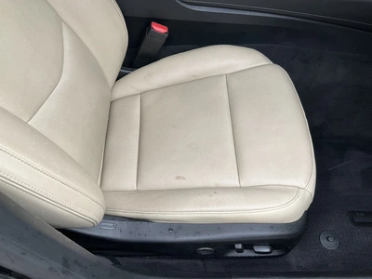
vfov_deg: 48.2
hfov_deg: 61.7
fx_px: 312
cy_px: 140
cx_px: 186
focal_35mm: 29
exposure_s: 1/122
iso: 40
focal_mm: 3
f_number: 1.8
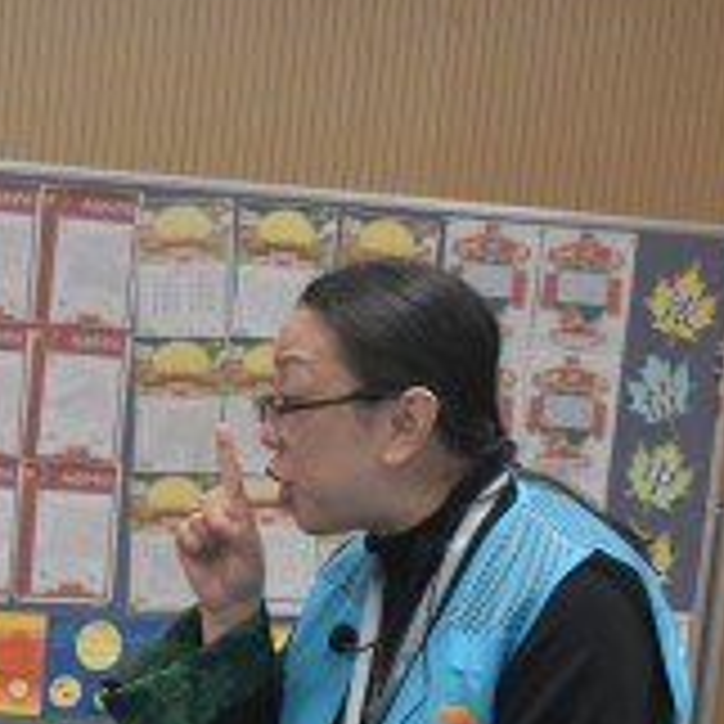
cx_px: -94
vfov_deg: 16.0
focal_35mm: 108
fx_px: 2556
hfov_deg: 15.6
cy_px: 630
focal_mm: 34
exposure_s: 1/160
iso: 4500
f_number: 6.3
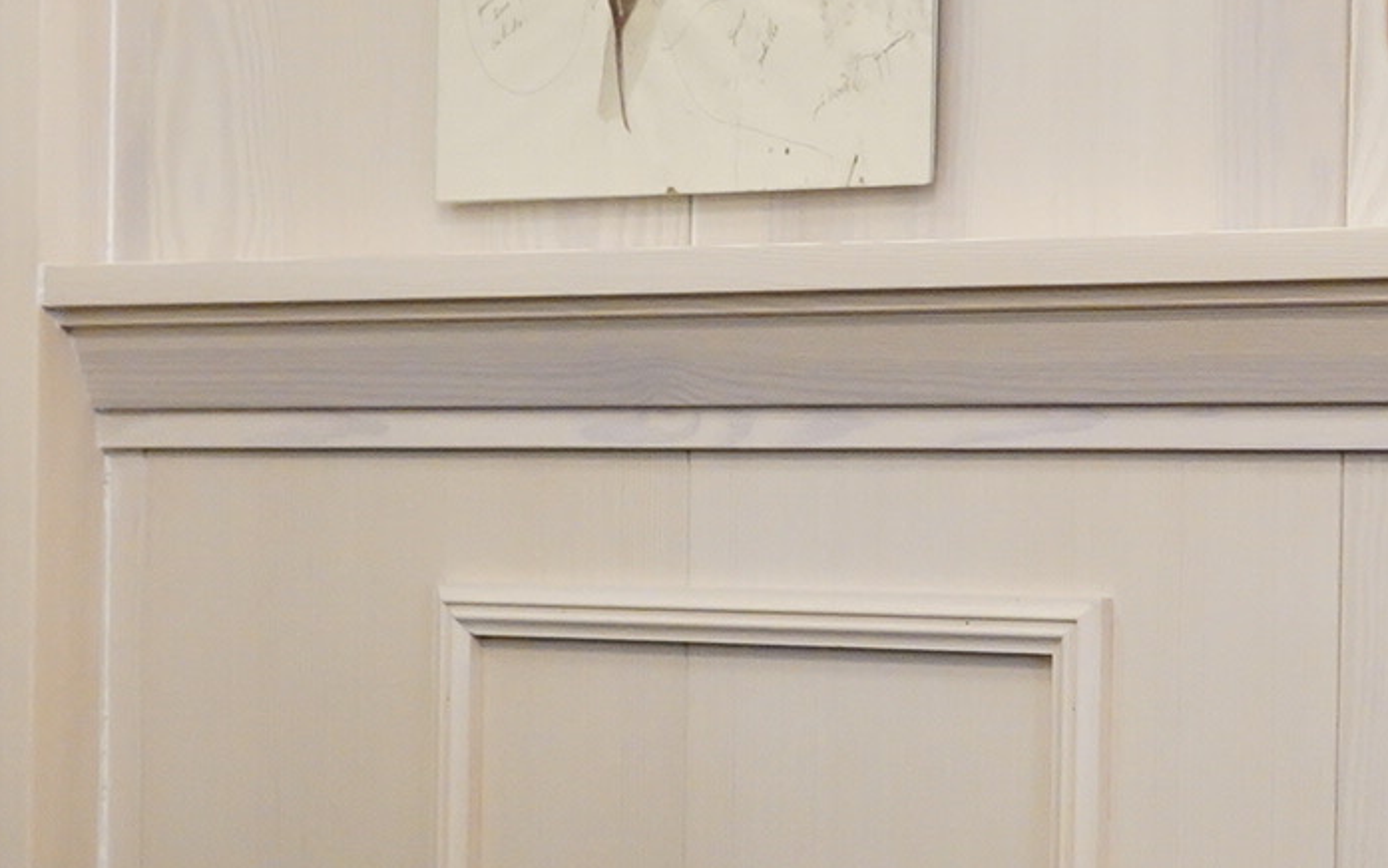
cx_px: 599
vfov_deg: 9.0
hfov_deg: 14.4
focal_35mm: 145
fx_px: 5486
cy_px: 633
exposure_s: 1/160
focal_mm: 33
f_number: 4
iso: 4000
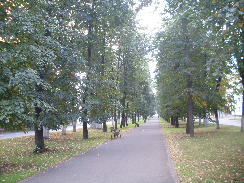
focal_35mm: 38
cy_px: 92
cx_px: 122
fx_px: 268
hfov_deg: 49.0
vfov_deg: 37.7
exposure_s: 1/45
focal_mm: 6.3
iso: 200
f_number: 2.8
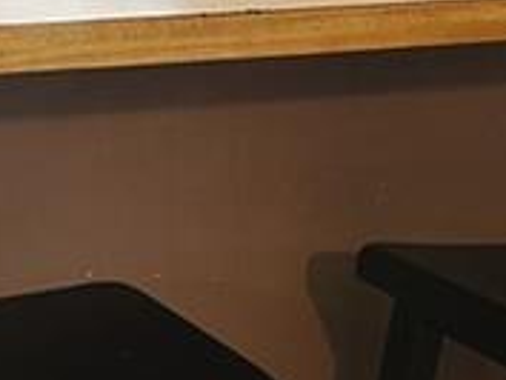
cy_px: -329
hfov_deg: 15.9
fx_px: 1302
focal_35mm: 89
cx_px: -572
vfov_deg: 14.4
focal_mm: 16
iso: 200
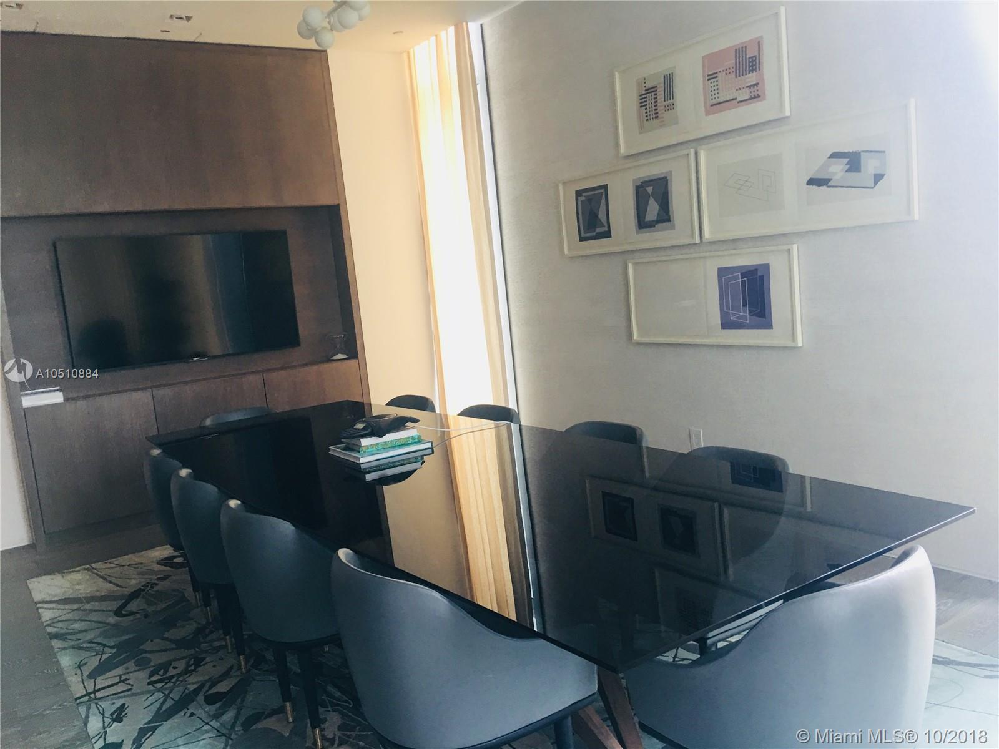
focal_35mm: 29
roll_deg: +4.5
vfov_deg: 48.2
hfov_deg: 61.7
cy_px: 374
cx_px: 500
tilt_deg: -4.1
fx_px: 837
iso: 32
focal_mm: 4.15
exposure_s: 1/15
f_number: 2.2
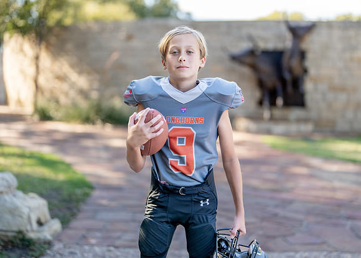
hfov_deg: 33.6
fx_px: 597
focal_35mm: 58
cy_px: 115
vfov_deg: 24.3
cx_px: 191
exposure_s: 1/1000
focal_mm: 50
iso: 100
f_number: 1.2
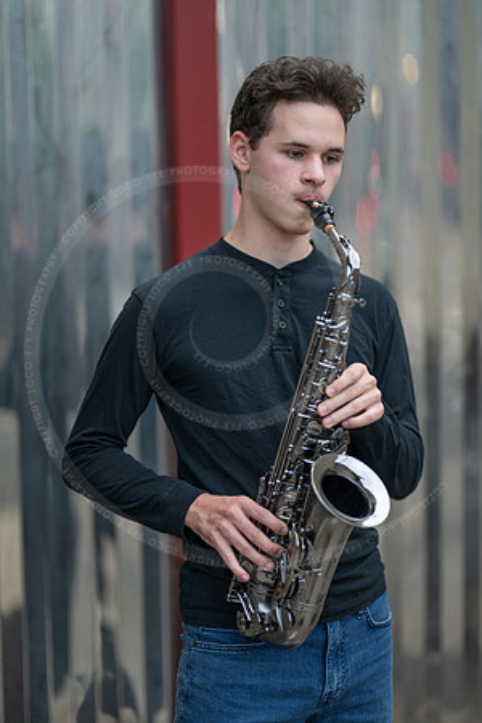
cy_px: 362
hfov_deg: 16.1
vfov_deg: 23.9
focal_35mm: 85
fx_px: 1707
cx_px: 241
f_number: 1.2
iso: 250
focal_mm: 85
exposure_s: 1/320
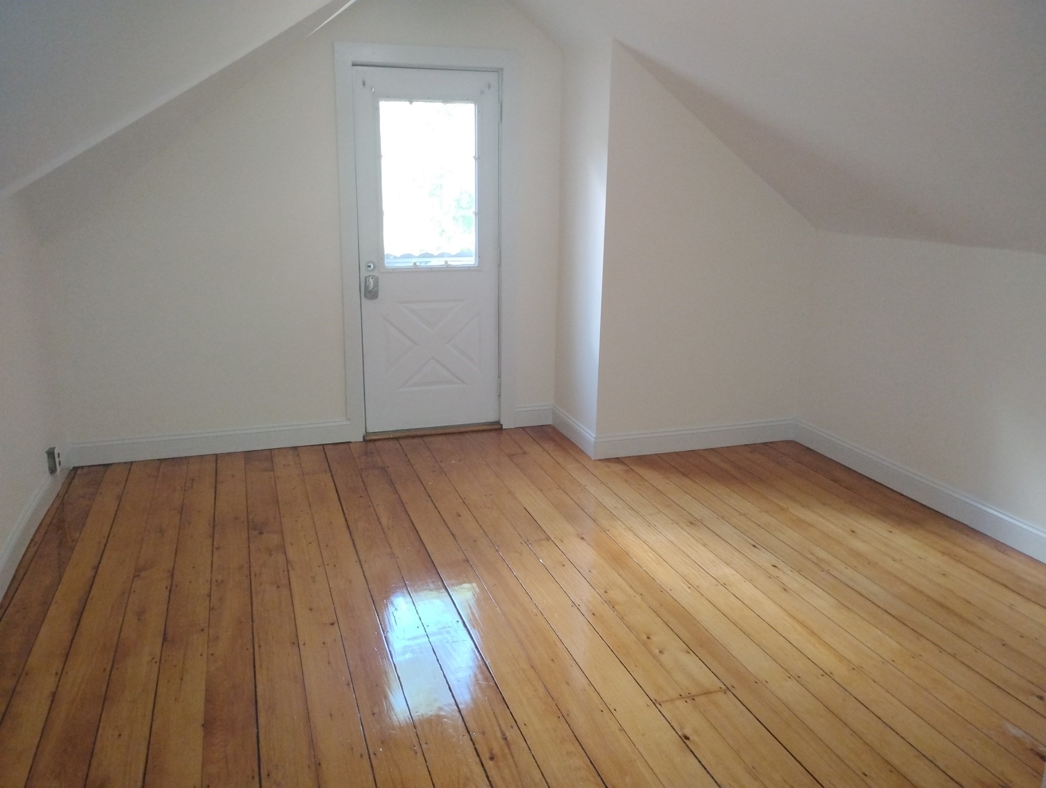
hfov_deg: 63.4
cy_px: 394
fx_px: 847
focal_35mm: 28
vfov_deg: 49.9
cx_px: 523
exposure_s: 1/40
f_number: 1.8
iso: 909
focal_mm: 4.26
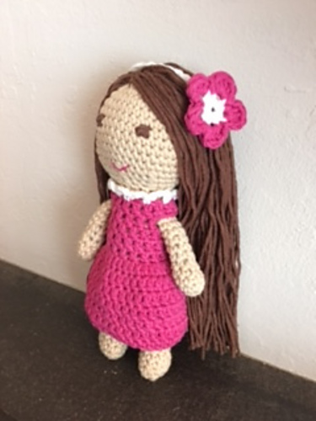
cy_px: 210
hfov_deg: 48.2
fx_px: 353
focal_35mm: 29
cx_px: 158
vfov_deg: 61.7
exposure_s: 1/4
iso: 125
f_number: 2.2
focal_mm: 4.15
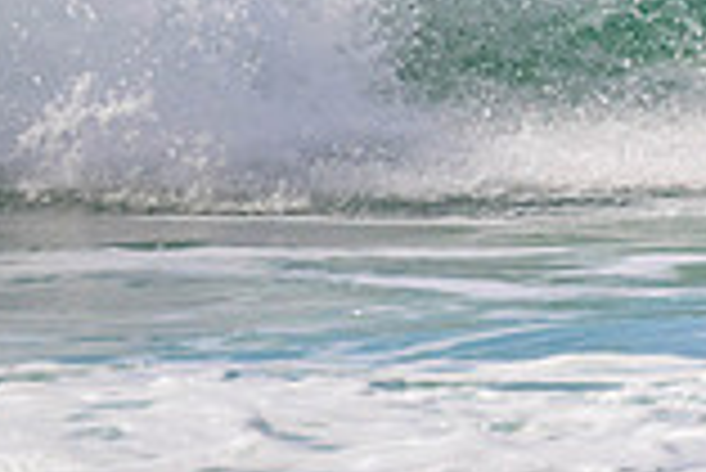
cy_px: -330
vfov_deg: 0.5
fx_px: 57984
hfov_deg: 0.7
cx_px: 1205
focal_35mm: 2954
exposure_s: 1/2000
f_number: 11
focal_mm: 800
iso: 1250
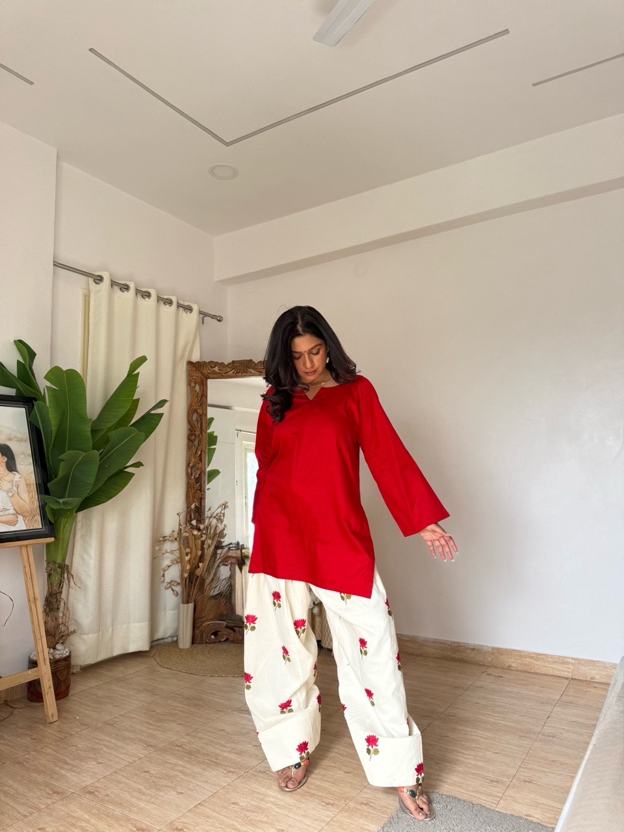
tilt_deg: +6.4
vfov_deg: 71.6
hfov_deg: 56.8
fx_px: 577
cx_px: 312
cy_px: 416
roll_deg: +0.4
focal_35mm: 24
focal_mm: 6.76
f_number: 1.78
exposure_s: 1/220
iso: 64
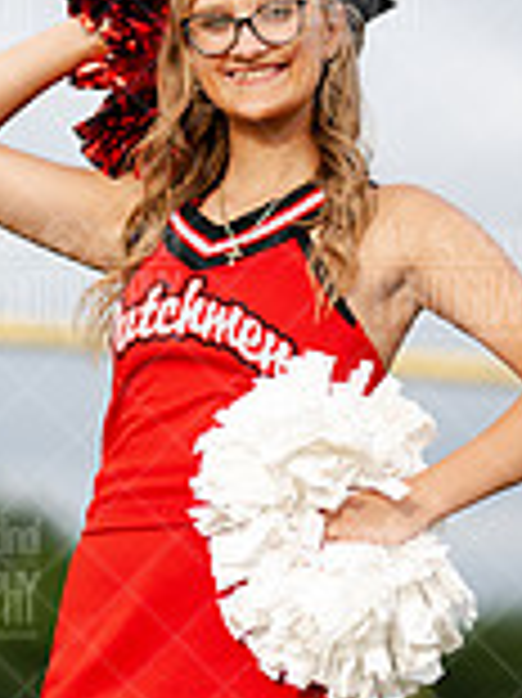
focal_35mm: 238
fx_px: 4792
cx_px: 216
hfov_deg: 6.2
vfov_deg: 8.3
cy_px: 576
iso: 80
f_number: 1.8
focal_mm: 85
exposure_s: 1/200
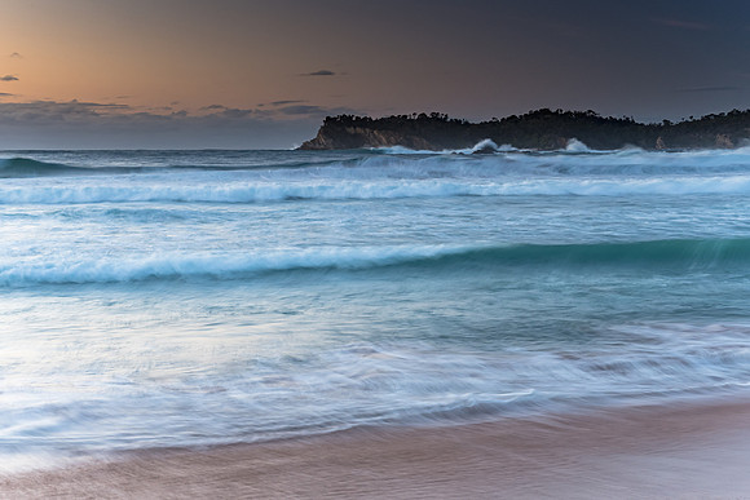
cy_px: 250
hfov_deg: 33.8
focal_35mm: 59
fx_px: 1236
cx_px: 375
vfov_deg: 22.9
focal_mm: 38
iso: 200
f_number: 8
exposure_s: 1/1.25
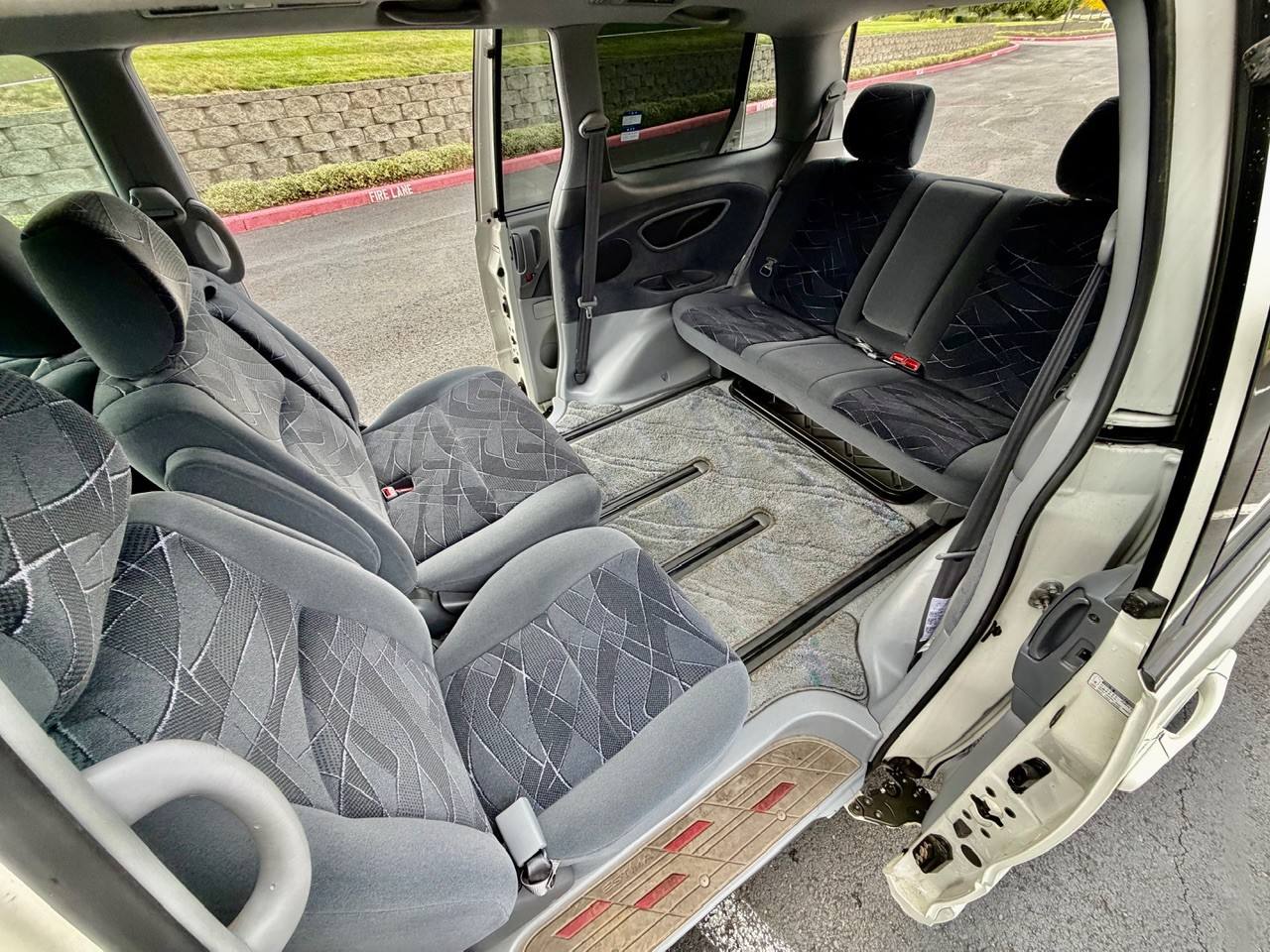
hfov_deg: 102.1
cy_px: 476
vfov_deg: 85.7
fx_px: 514
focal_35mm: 14
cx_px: 635
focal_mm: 2.22
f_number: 2.2
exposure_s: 1/121
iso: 320
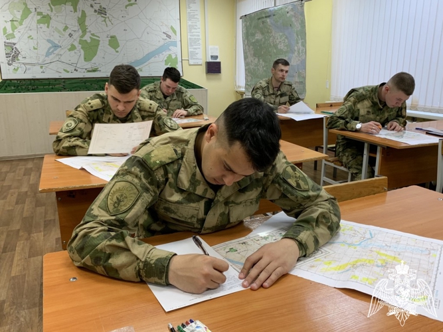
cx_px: 222
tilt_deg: -16.5
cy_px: 166
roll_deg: +0.7
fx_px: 333
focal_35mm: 26
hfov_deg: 67.3
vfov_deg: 53.0
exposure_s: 1/91
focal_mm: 4.25
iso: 100
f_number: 1.8
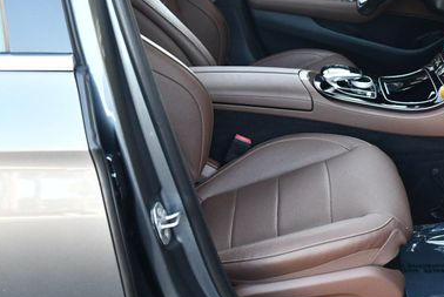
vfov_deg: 22.3
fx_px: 753
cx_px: 330
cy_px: 129
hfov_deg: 32.3
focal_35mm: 61
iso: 800
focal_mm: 18
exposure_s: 1/200
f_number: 3.5
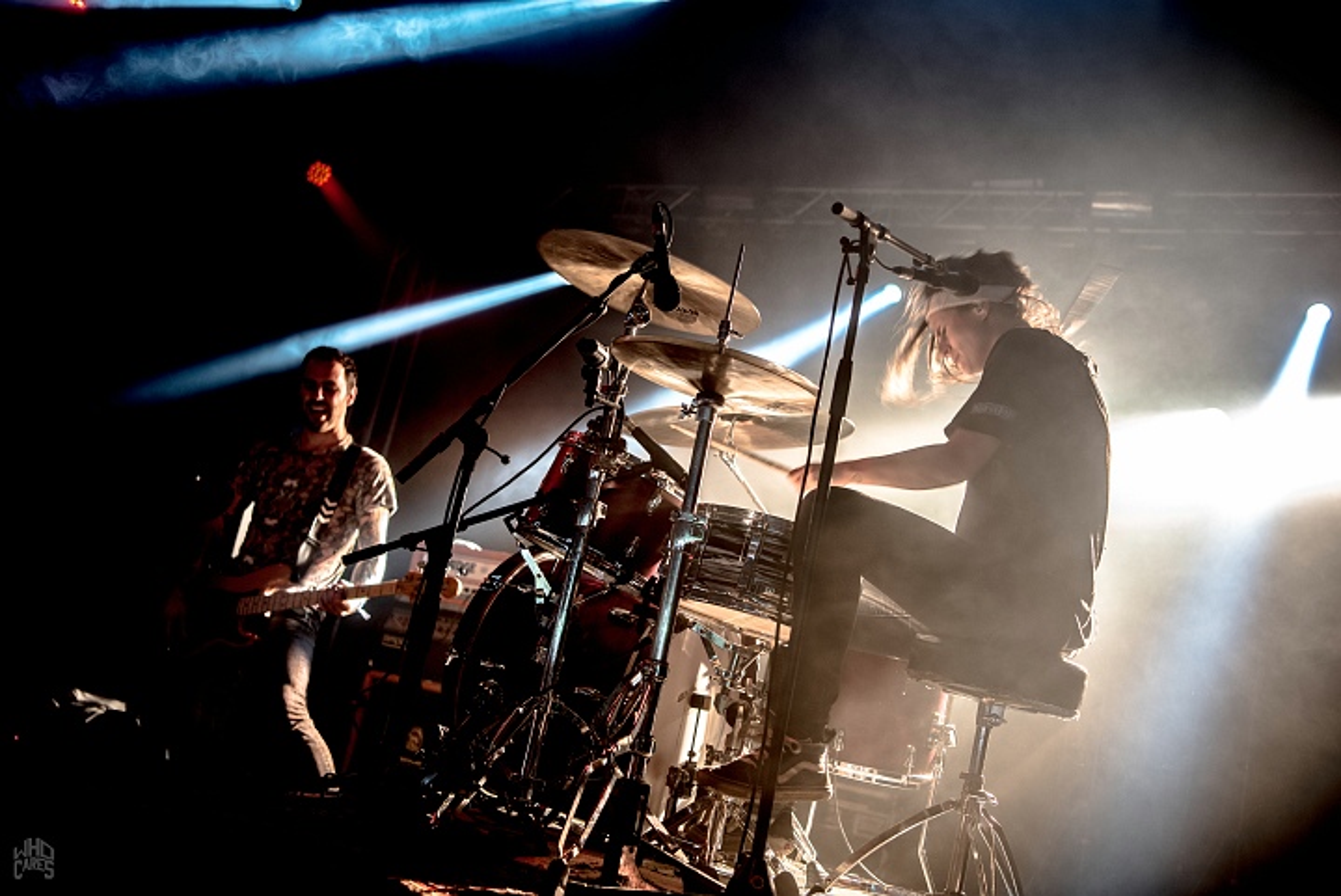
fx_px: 1416
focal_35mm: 38
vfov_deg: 35.1
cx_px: 670
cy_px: 448
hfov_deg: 50.7
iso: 400
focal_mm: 38
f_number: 2.8
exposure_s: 1/80
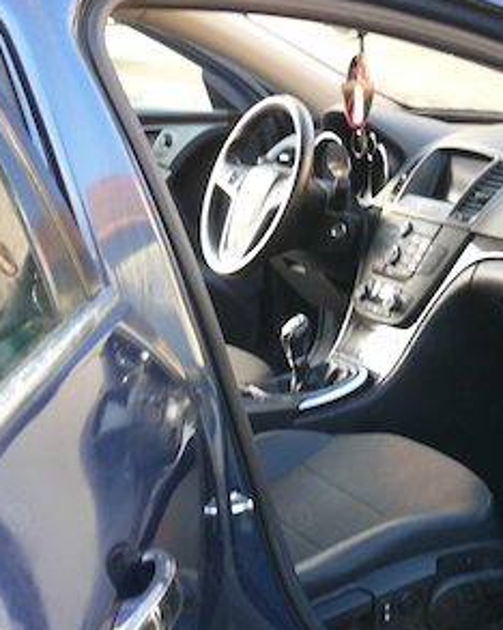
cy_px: 299
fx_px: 1751
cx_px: 344
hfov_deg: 16.3
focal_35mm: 94
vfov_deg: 20.4
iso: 160
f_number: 3.2
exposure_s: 1/30
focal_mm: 9.9
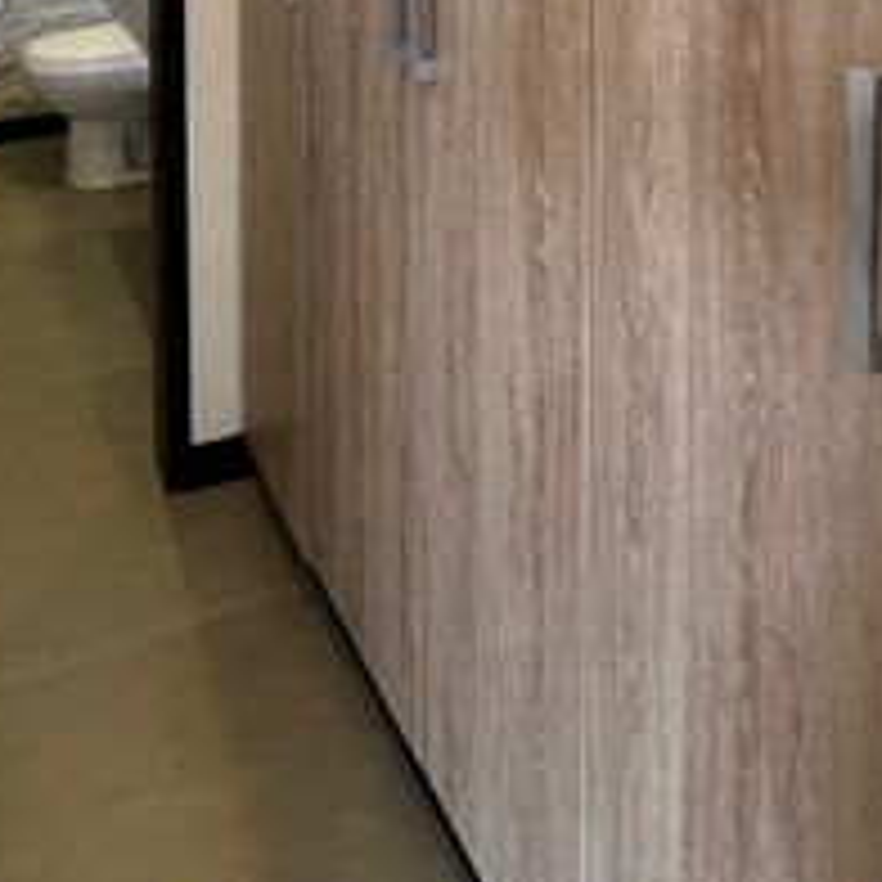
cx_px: 425
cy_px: -230
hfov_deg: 42.8
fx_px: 1124
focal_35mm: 39
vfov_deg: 33.1
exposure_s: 1/60
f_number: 1.8
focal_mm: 1.57
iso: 320
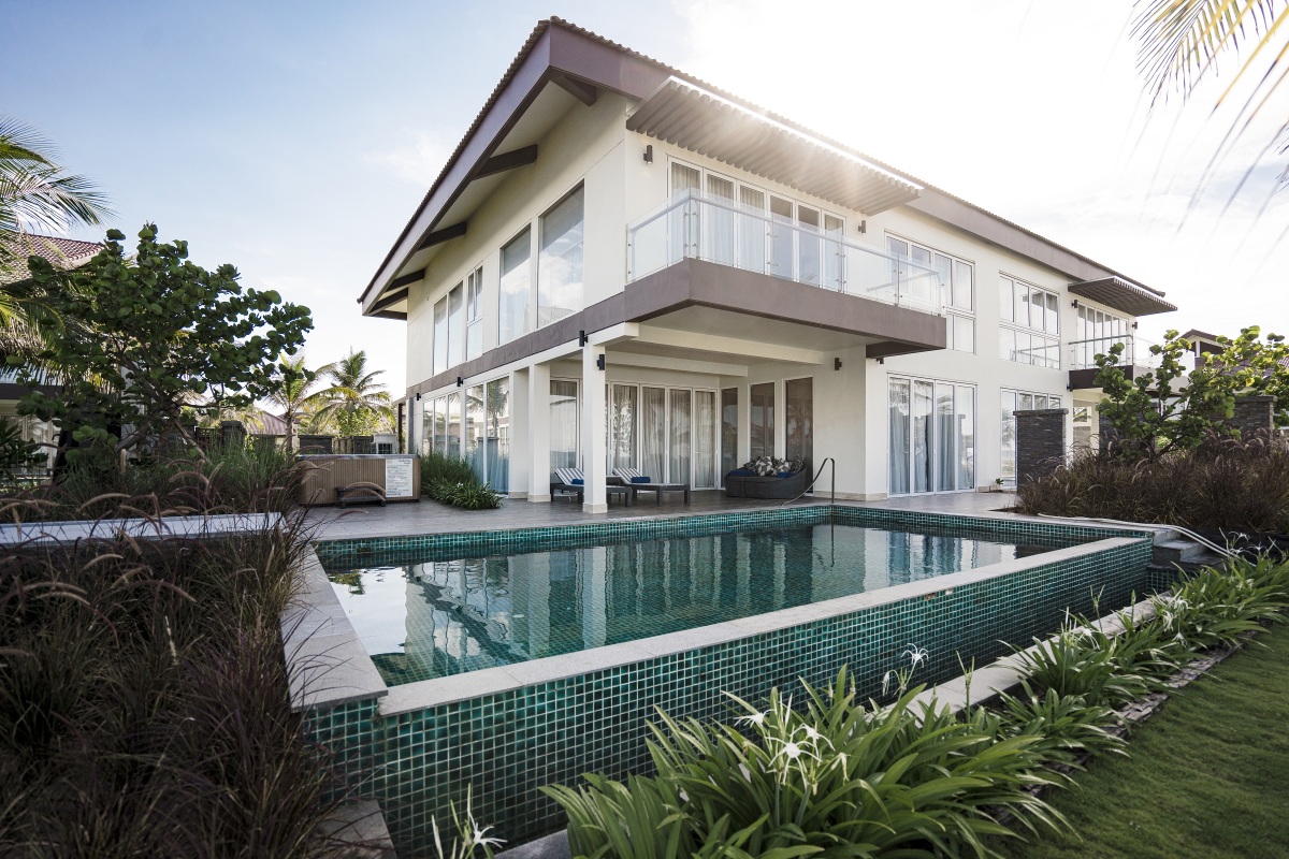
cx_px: 644
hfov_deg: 96.7
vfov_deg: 73.7
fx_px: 573
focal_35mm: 16
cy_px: 430
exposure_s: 1/1000
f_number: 4
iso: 160
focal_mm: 16
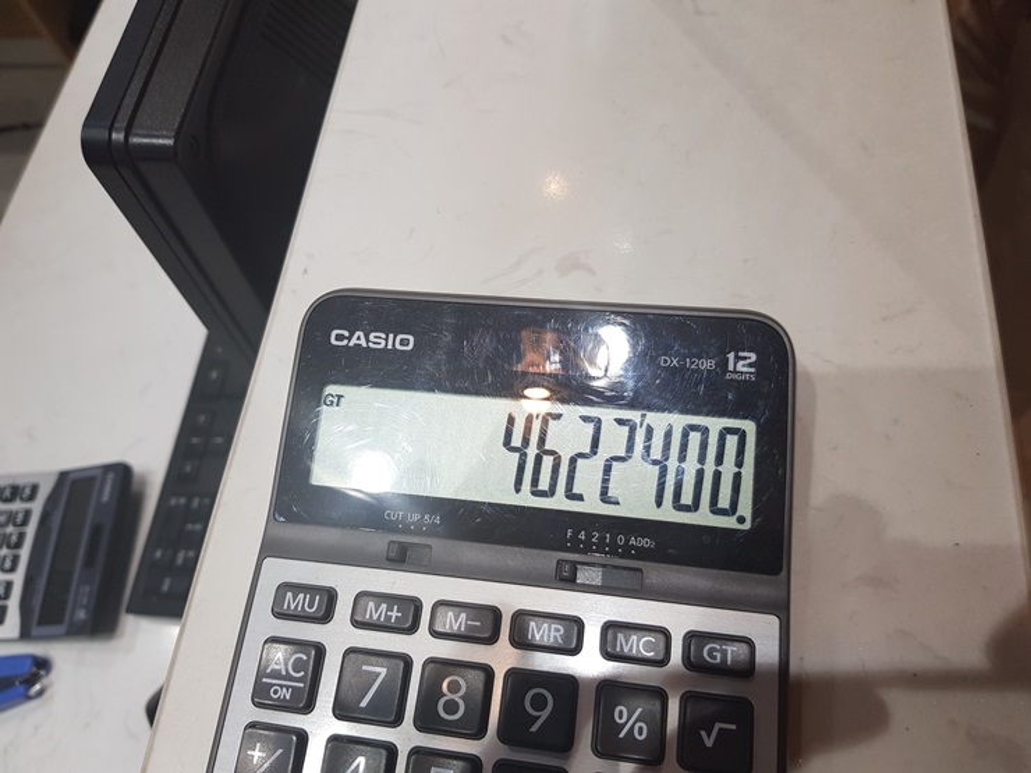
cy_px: 386
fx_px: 774
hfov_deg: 67.3
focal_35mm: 26
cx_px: 516
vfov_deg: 53.1
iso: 80
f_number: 1.7
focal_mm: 4.2
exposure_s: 1/100
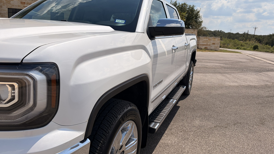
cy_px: 62
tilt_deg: -6.0
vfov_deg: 40.0
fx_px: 211
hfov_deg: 66.1
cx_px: 137
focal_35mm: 29
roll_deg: -0.9
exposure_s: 1/10101
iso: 50
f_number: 1.6
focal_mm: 5.96
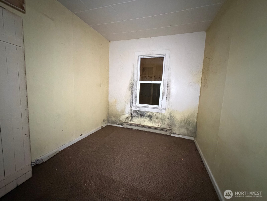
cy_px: 100
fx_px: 108
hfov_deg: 102.1
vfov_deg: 85.7
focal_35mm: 14
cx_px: 134
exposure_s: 1/40
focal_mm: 2.22
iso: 1250
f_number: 2.2
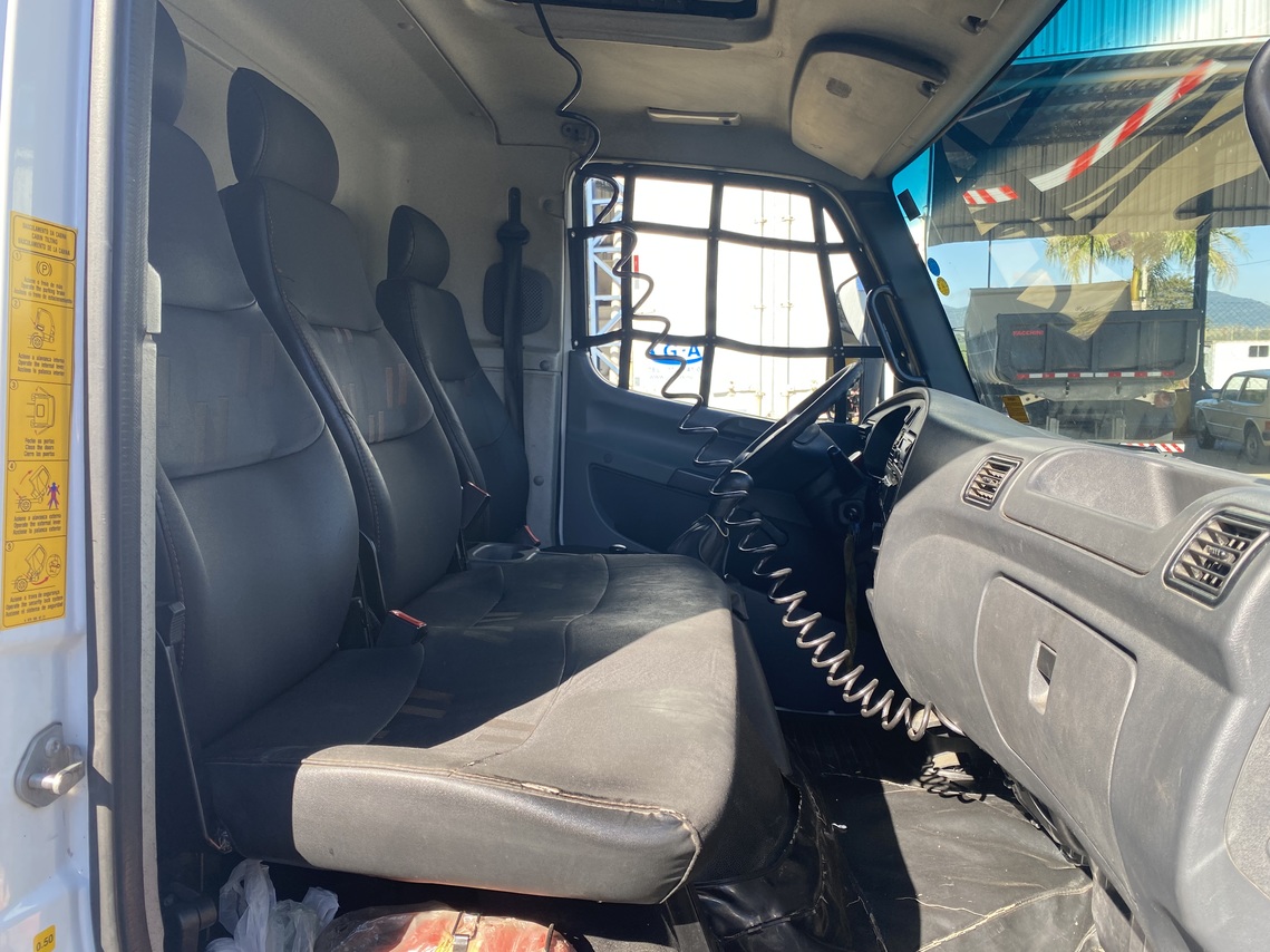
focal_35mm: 26
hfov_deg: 67.3
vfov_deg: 53.1
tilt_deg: -7.7
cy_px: 476
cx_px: 635
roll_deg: +1.2
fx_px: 954
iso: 32
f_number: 1.8
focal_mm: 4.25
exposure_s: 1/375
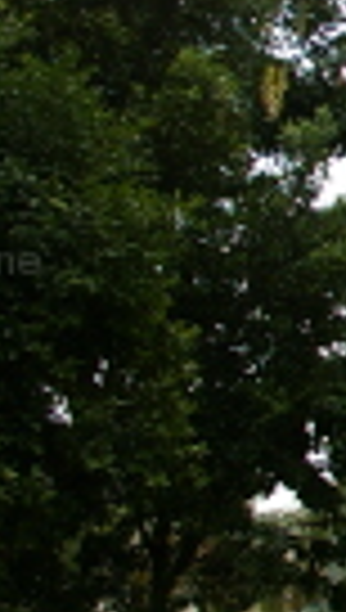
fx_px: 1850
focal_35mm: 114
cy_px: 160
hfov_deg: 8.9
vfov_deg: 18.6
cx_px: 1016
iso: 200
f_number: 6.7
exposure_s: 1/350
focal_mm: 18
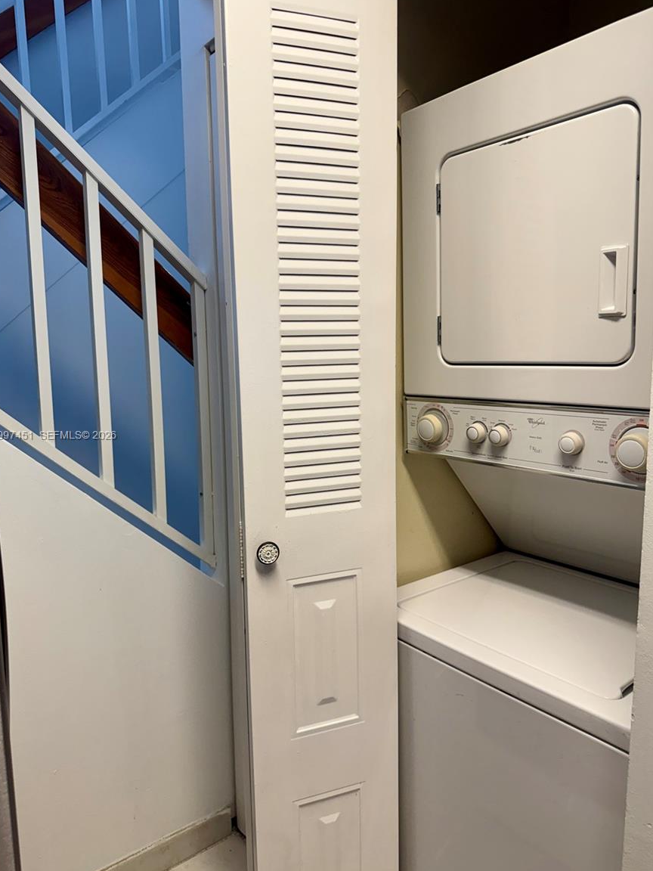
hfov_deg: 54.9
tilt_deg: -8.1
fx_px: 629
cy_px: 436
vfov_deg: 69.4
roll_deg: -0.3
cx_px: 317
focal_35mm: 25
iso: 100
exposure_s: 1/120
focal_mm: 6.76
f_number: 1.78
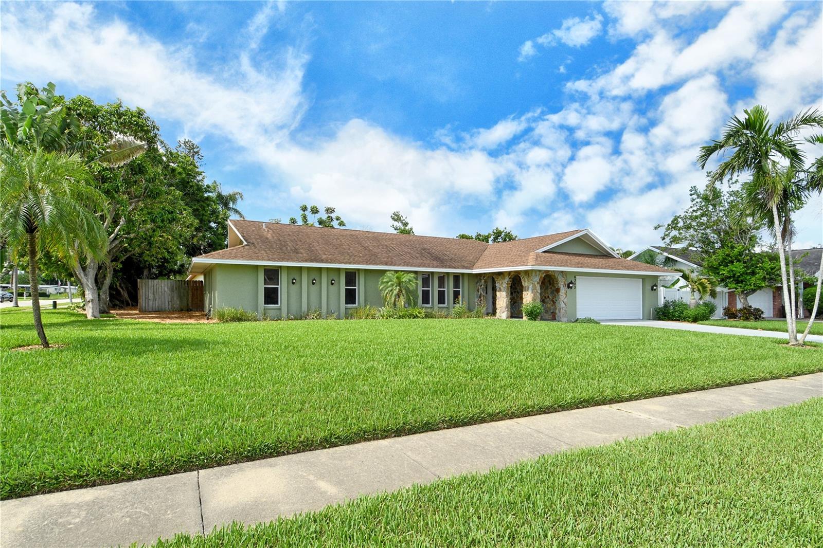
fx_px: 411
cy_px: 274
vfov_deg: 67.4
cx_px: 412
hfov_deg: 90.0
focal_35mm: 18
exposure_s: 1/250
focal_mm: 12
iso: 640
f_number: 18
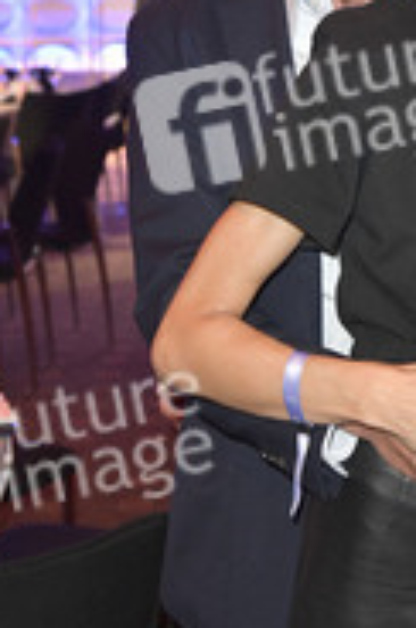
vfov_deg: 23.4
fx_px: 1514
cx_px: 409
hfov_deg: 15.4
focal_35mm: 87
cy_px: 283
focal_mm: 40
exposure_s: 1/250
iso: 2000
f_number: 5
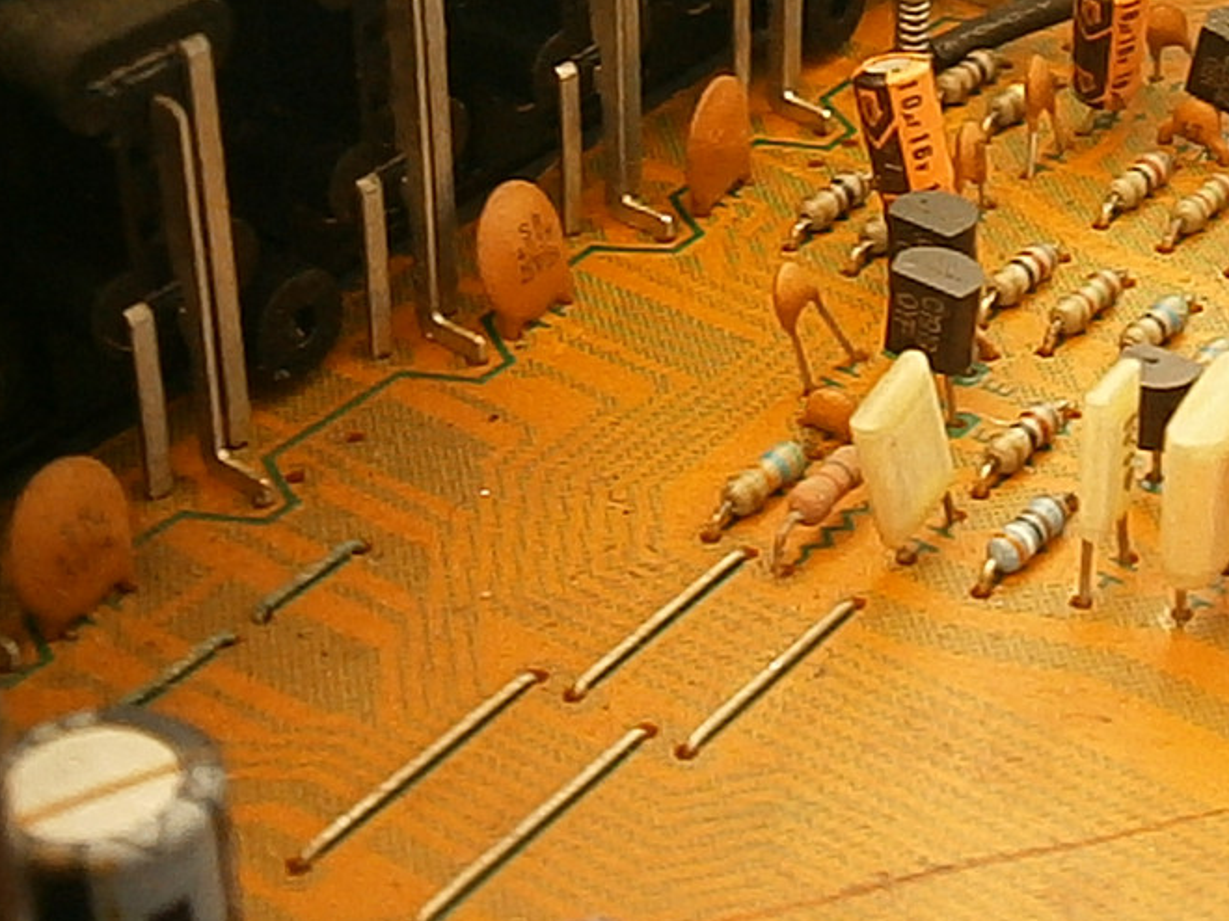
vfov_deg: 19.3
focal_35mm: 76
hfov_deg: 25.2
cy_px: 307
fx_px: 2698
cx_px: 973
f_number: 3.4
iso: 500
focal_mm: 8.3
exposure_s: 1/30
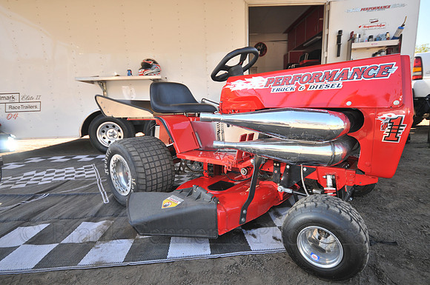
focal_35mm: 18
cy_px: 142
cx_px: 215
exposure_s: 1/125
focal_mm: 12
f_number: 4.5
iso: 200
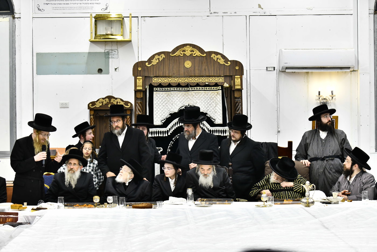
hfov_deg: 25.4
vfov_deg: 17.1
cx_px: 188
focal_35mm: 80
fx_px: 838
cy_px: 126
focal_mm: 80
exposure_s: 1/100
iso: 1000
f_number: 5.6
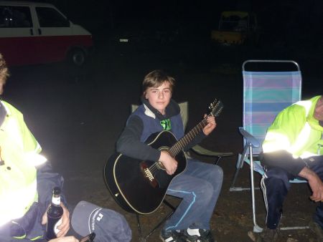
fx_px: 308
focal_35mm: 33
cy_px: 121
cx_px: 162
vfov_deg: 43.0
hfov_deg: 55.3
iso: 250
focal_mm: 5.5
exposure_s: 1/30
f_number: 2.8
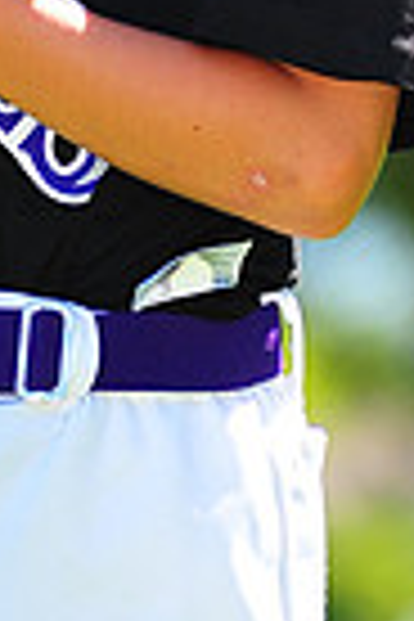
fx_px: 13057
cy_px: -306
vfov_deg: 2.7
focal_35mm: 757
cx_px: 90
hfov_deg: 1.8
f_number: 5
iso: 200
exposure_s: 1/400
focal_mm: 180
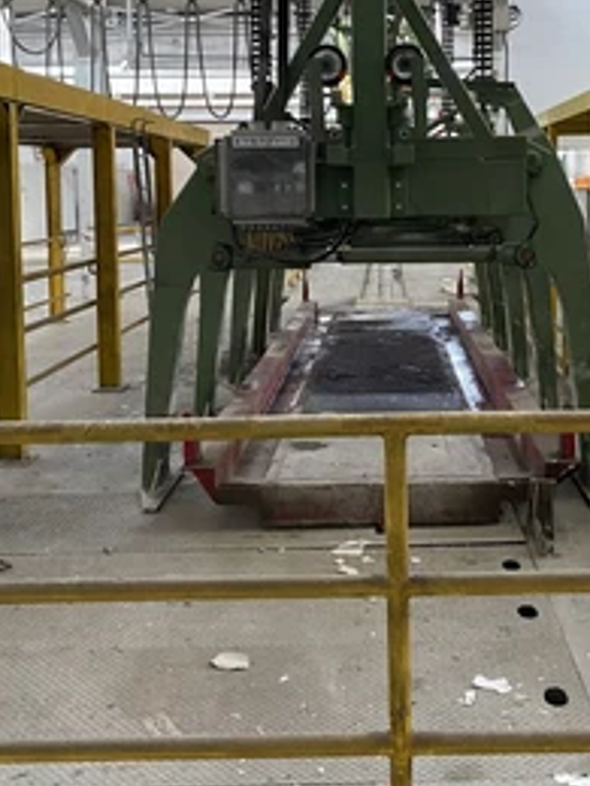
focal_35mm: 40
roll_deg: +0.7
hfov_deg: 35.6
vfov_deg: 45.8
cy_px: 239
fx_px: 909
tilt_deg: -1.0
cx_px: 393
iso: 400
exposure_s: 1/60
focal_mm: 4.25
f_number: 1.8
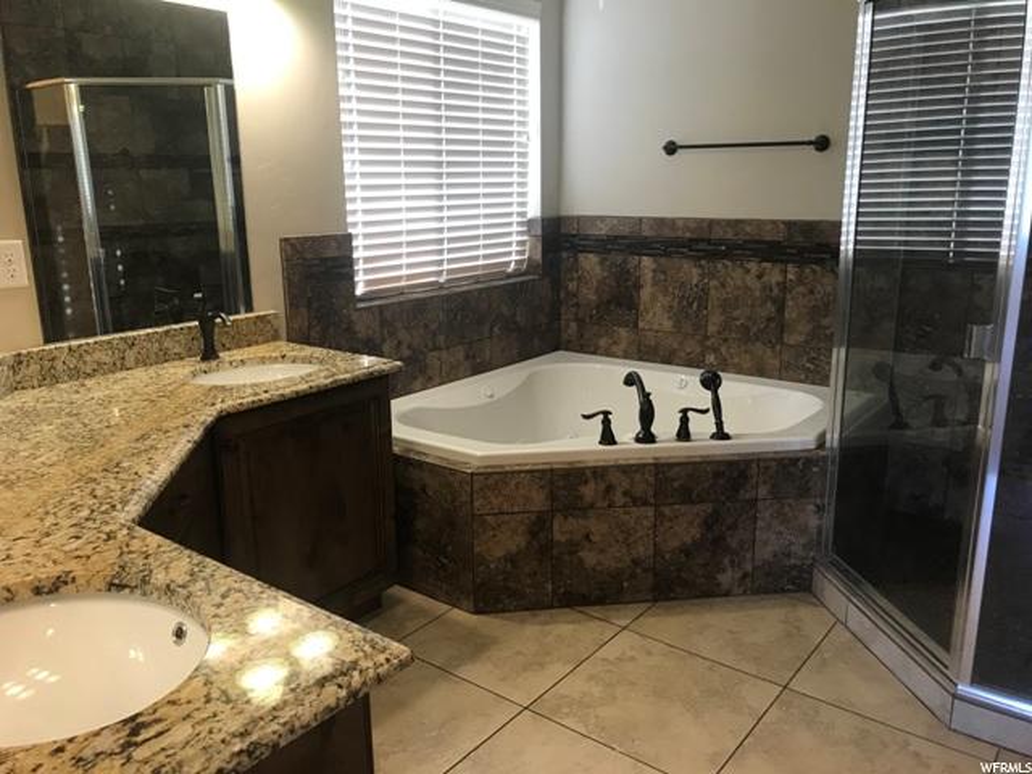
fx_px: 835
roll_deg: +0.0
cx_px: 516
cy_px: 387
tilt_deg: -14.9
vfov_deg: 49.7
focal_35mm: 28
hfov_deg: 63.4
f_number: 1.8
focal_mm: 3.99
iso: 40
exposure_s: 1/20
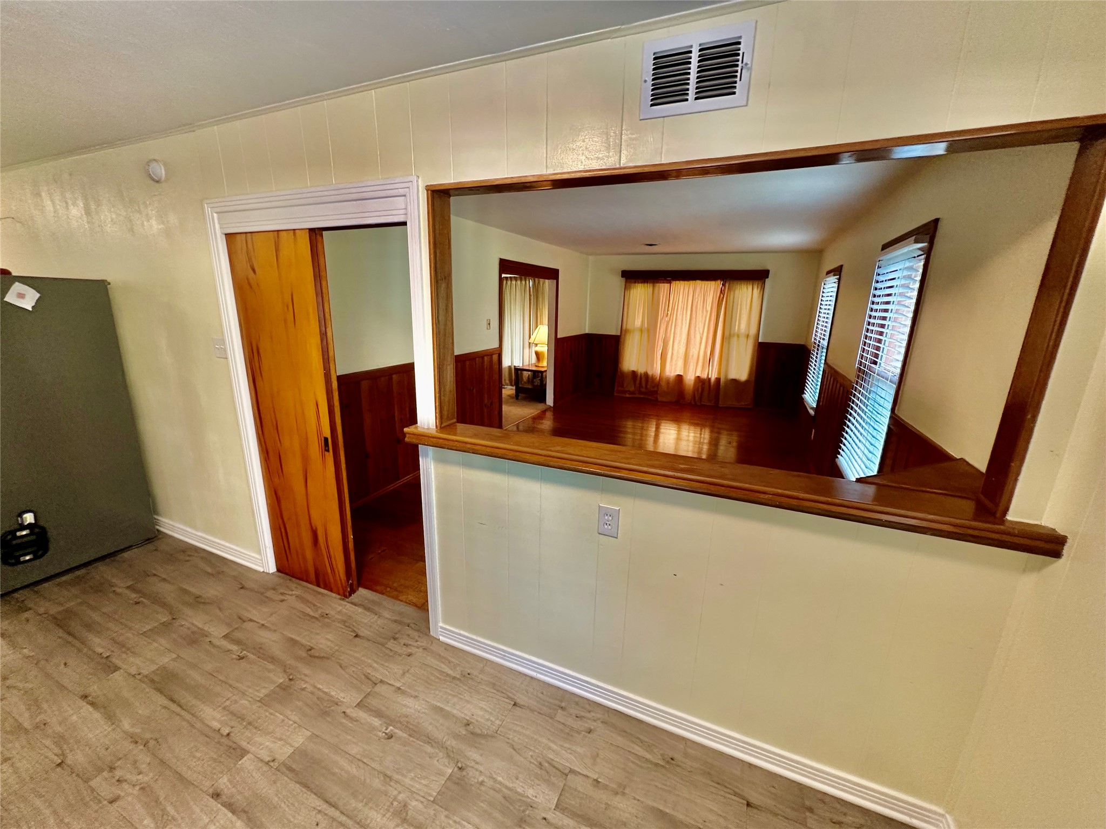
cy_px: 414
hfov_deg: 102.1
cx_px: 553
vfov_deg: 85.7
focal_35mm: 14
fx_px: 447
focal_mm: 2.22
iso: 200
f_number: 2.2
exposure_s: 1/60
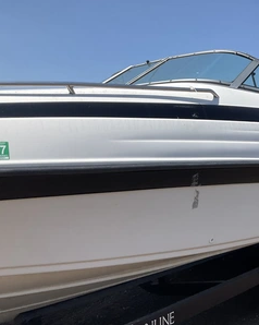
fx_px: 364
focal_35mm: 38
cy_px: 162
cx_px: 215
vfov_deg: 48.0
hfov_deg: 37.4
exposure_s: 1/1786
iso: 25
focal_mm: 3
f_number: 1.8
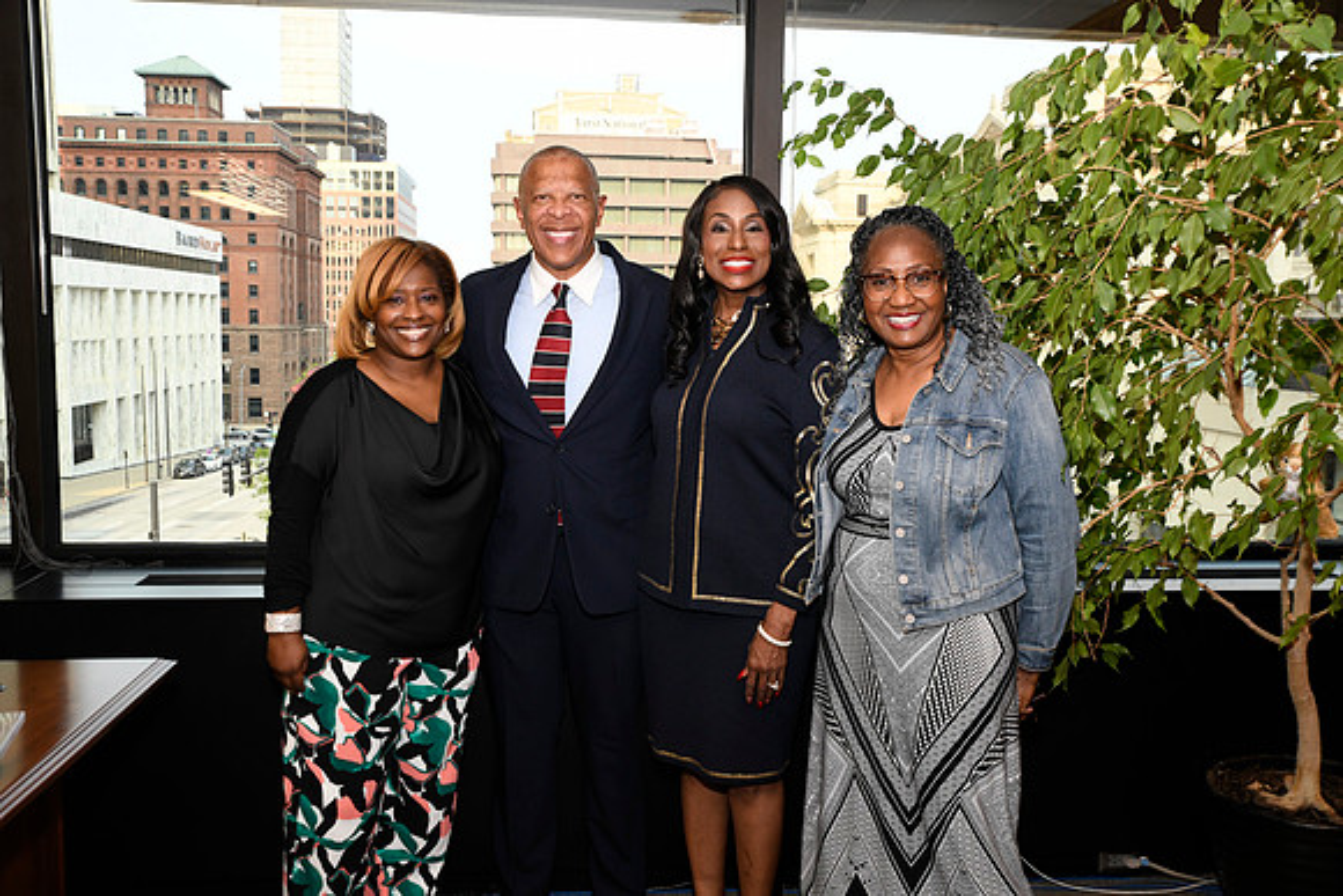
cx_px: 672
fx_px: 1306
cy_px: 448
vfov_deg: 37.9
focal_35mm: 35
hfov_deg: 54.4
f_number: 8
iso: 1600
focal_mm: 35
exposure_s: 1/60
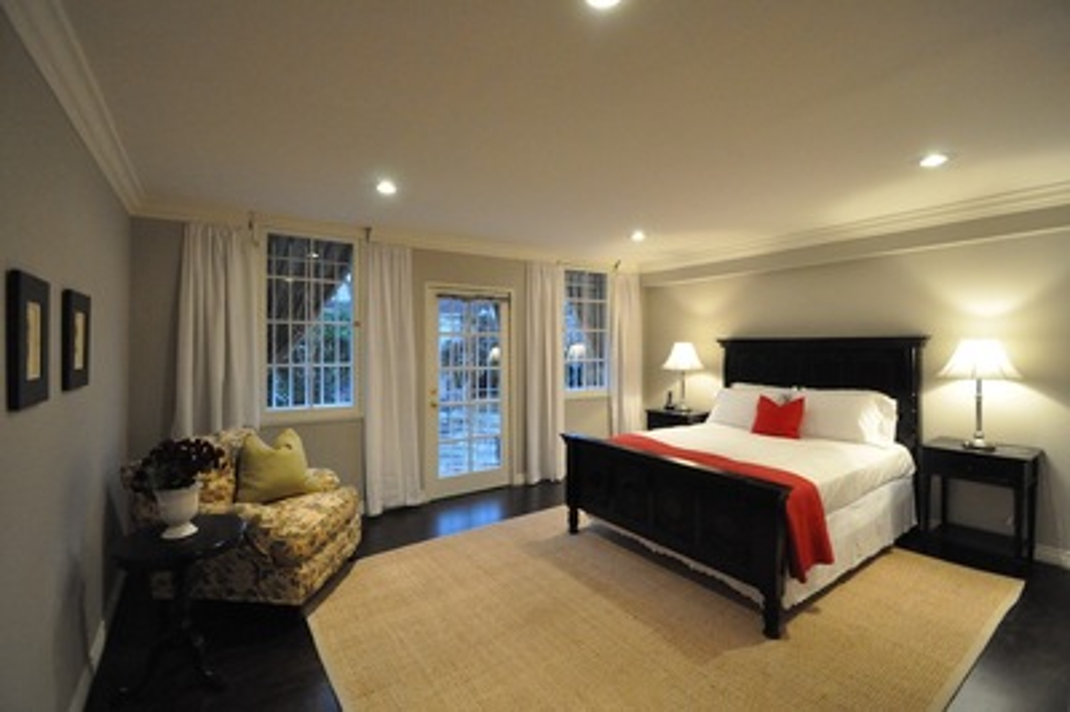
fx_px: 445
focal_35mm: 15
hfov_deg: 100.4
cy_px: 356
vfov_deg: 77.2
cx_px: 535
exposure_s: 1/100
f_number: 5
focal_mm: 10
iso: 3200
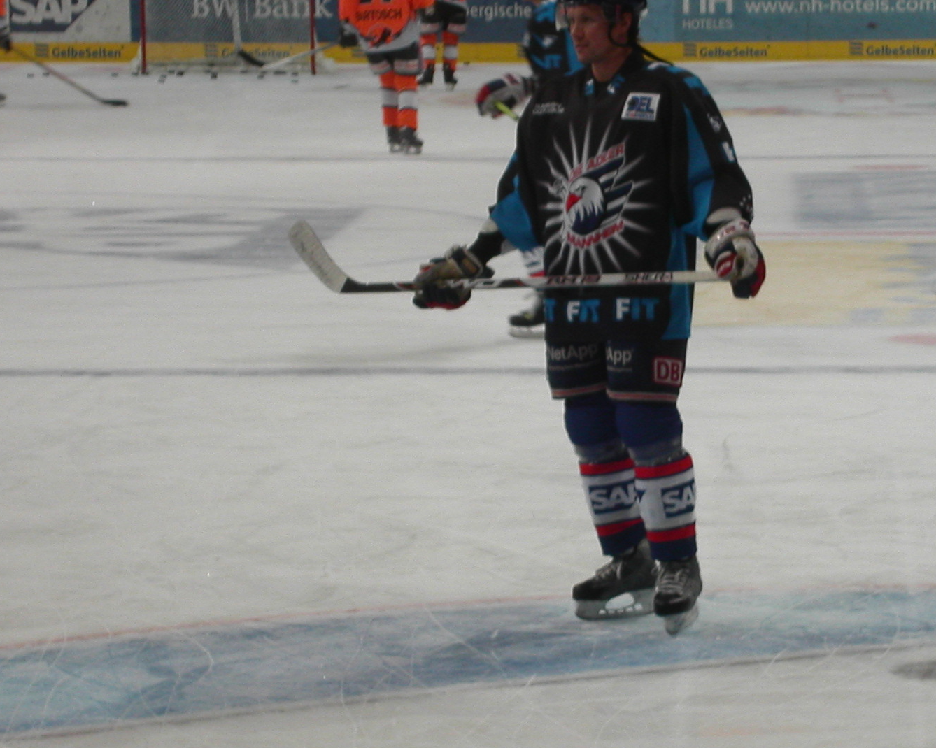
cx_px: 607
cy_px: 333
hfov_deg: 10.2
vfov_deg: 8.2
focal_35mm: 189
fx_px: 5235
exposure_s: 1/90
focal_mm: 23.4
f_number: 4.7
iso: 100
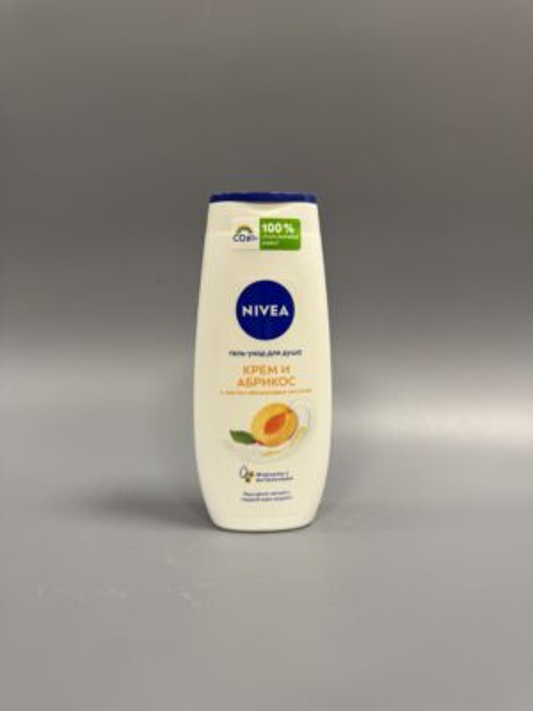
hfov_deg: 56.8
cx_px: 266
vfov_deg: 71.6
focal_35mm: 24
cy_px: 356
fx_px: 493
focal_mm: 6.76
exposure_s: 1/50
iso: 125
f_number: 1.78
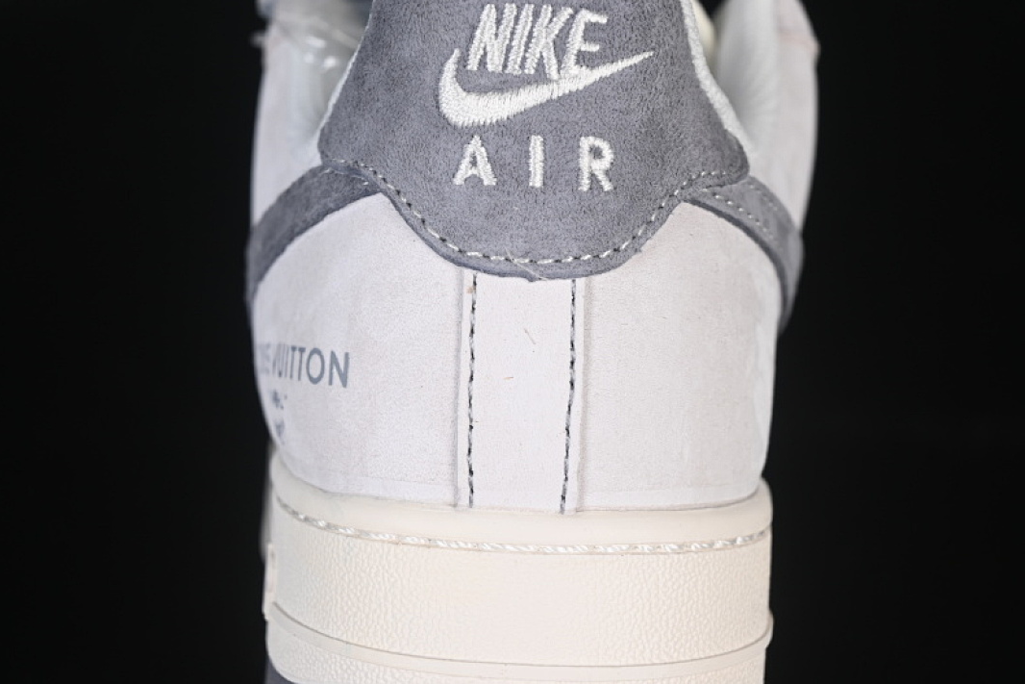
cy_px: 339
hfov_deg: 26.6
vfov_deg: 18.0
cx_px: 513
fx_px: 2164
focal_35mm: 76
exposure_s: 1/80
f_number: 7.1
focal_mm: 50
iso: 160
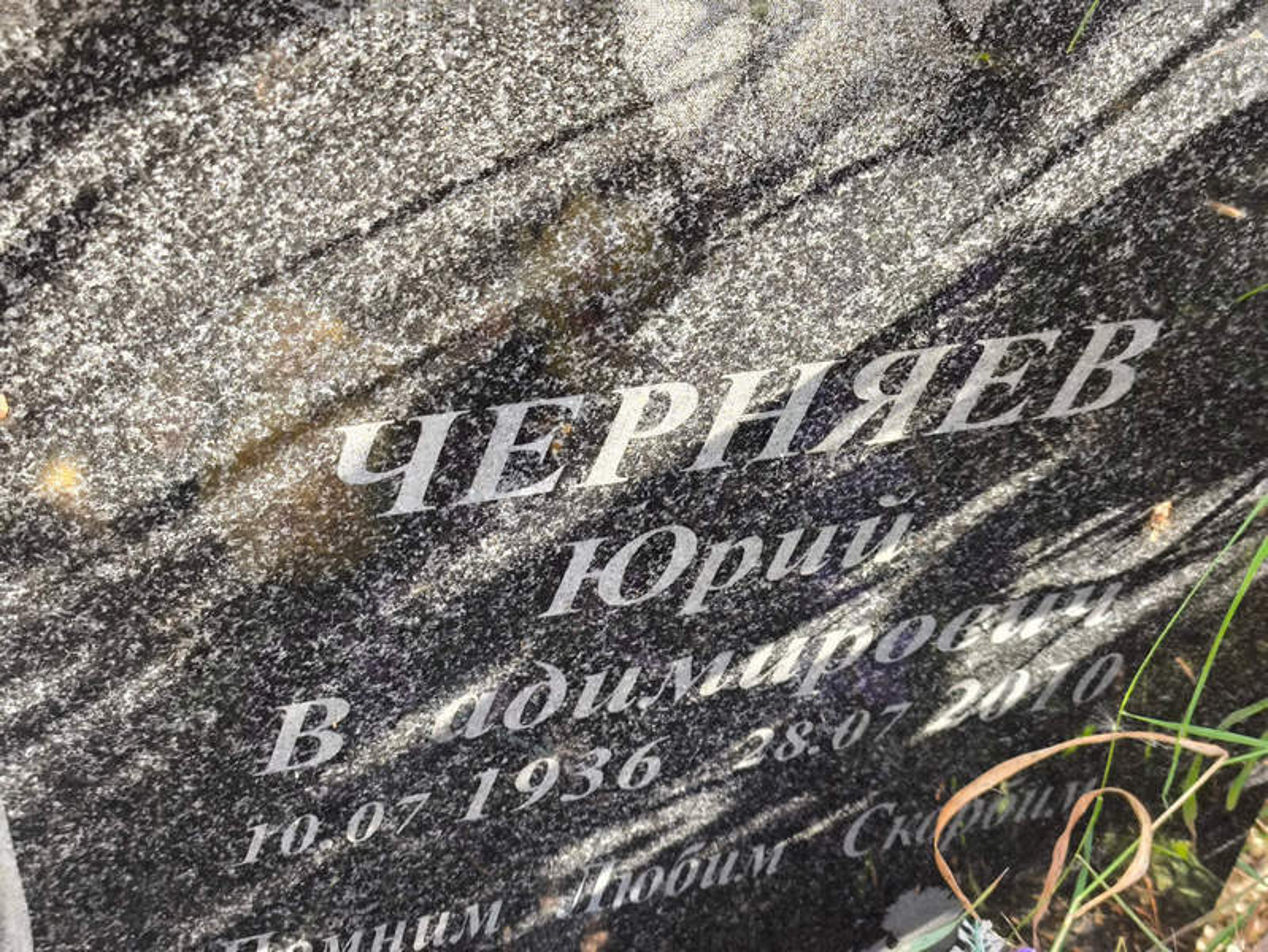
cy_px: 476
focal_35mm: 50
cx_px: 634
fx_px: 1832
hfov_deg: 38.2
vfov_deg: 29.1
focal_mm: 4.71
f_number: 1.7
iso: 80
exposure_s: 1/50
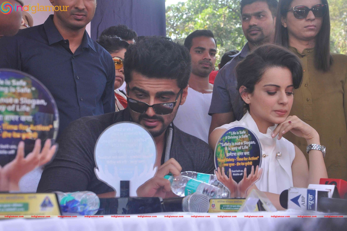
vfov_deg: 17.9
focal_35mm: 76
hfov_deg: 26.7
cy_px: 115
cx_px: 175
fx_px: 732
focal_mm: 50
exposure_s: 1/250
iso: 1000
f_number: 10
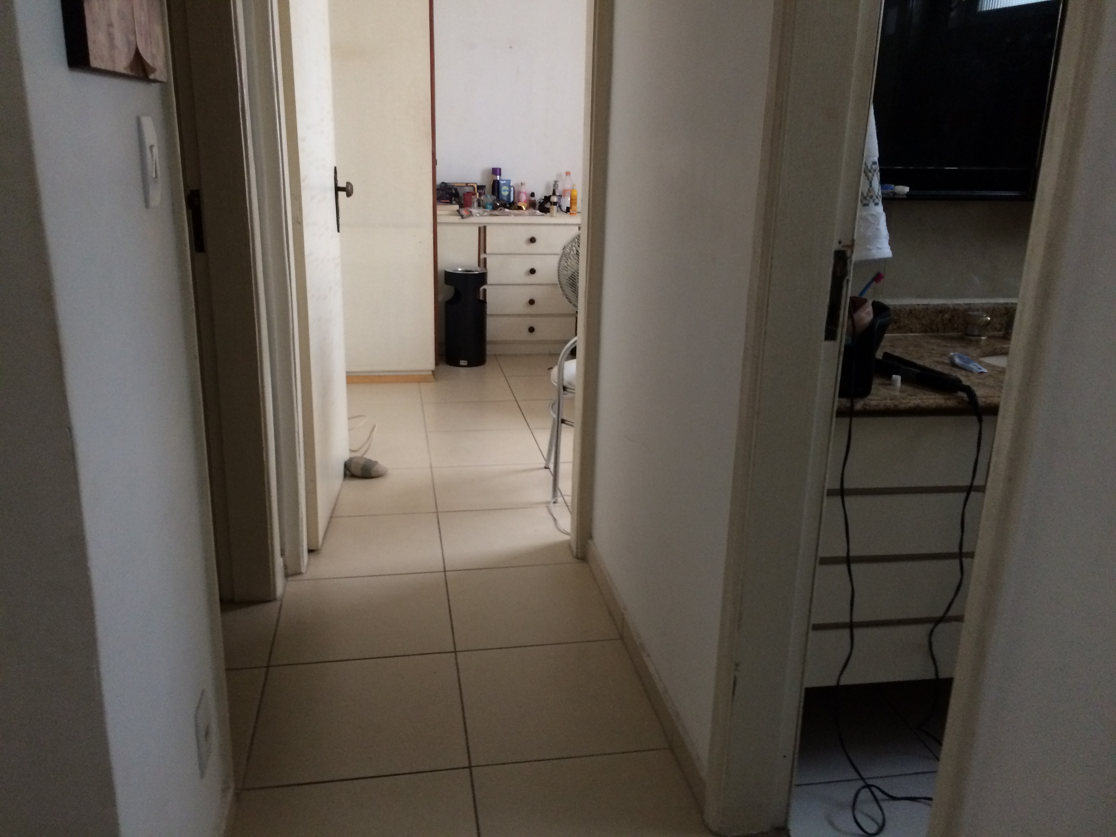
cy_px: 418
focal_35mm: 29
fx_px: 935
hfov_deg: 61.7
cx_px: 558
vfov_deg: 48.2
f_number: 2.2
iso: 160
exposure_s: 1/30
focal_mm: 4.15
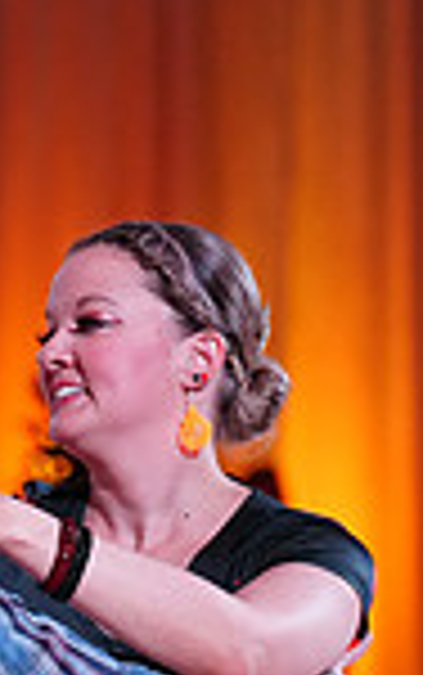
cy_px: 1152
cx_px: -83
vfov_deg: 6.2
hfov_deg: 4.0
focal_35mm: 331
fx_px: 6094
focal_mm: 84
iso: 2000
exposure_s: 1/500
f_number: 2.8
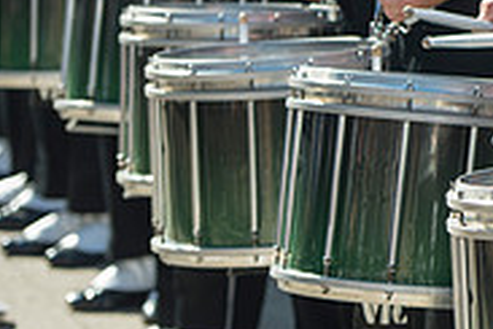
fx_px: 4560
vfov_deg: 4.1
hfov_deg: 6.1
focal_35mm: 333
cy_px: -151
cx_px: 735
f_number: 4.5
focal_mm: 105
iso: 200
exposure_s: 1/1000
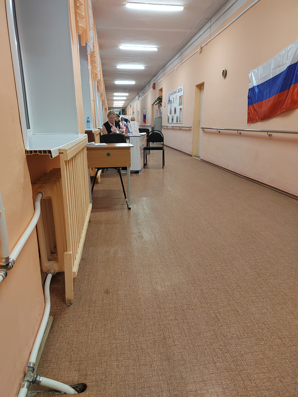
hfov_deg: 58.9
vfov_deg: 73.9
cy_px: 198
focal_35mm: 23
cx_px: 149
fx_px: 264
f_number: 1.9
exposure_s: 1/100
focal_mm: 5.52
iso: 1906
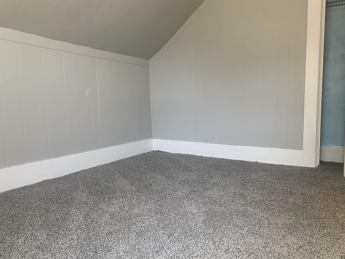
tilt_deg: -5.6
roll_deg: +1.2
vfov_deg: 53.1
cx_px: 172
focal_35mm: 26
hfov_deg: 67.3
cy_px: 130
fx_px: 259
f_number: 1.8
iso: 64
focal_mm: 4.25
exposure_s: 1/60
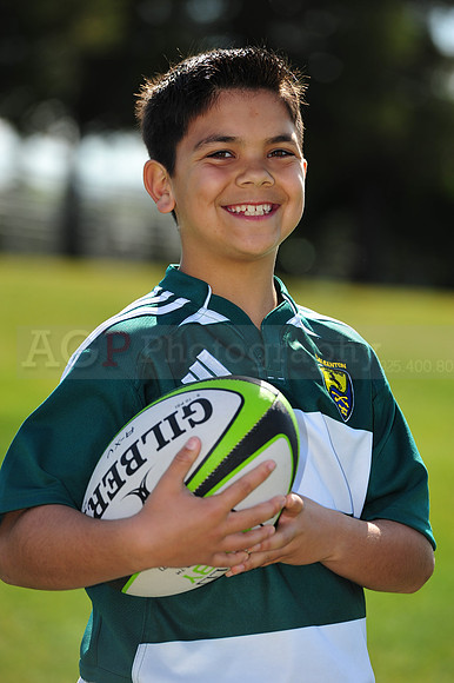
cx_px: 227
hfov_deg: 6.9
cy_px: 342
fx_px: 3788
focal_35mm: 200
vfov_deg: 10.3
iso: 200
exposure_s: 1/800
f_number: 4.5
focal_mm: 200
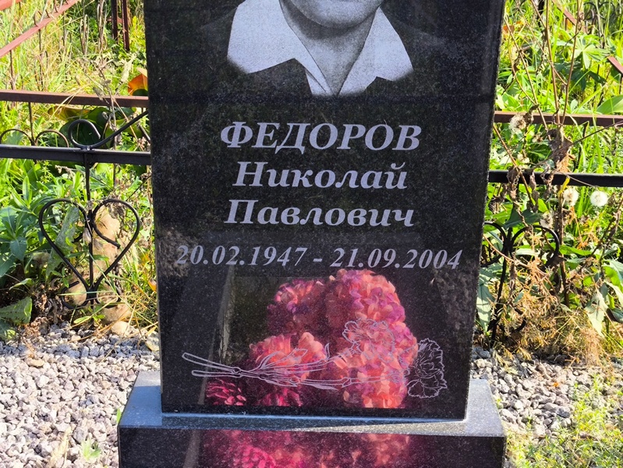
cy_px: 234
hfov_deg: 38.2
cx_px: 312
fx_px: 900
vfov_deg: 29.1
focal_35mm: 50
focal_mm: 4.71
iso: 50
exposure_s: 1/400
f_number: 1.7
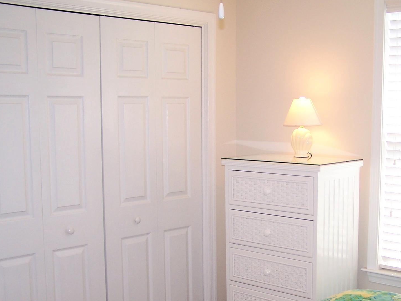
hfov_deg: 35.3
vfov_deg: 26.9
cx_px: 257
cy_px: 199
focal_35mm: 54
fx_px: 626
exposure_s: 1/60
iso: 80
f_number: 2.8
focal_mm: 6.3
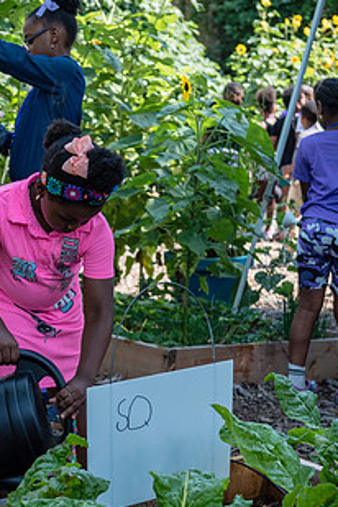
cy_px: 263
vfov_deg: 22.6
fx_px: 1267
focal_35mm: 90
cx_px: 57
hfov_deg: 15.1
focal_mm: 48
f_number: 3.5
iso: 500
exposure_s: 1/1250
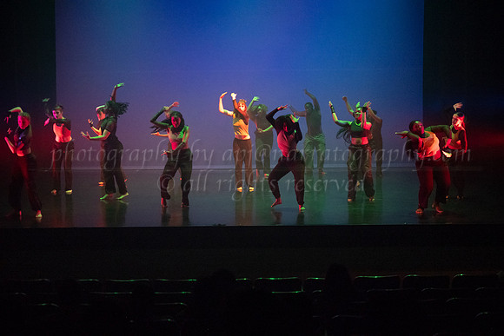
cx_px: 252
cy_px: 168
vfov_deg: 23.8
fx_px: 798
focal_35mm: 57
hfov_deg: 35.0
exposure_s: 1/400
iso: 4000
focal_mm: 57
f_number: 2.8
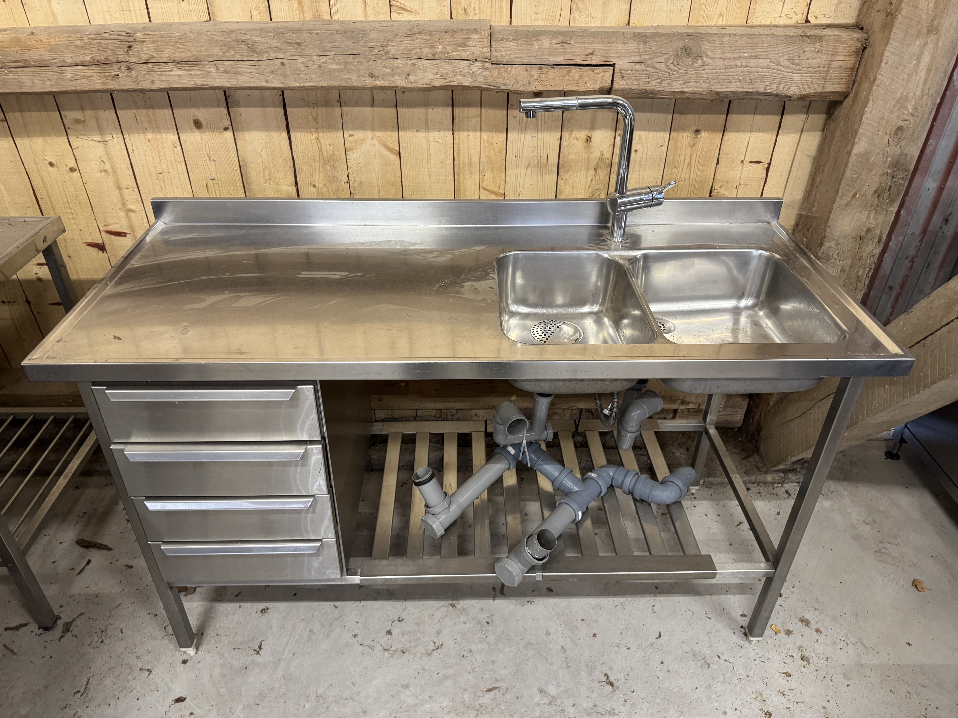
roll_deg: -0.8
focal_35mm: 24
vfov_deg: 56.8
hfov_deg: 71.6
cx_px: 479
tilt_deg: -34.1
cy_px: 359
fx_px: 664
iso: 400
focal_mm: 6.76
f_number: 1.78
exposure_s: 1/50
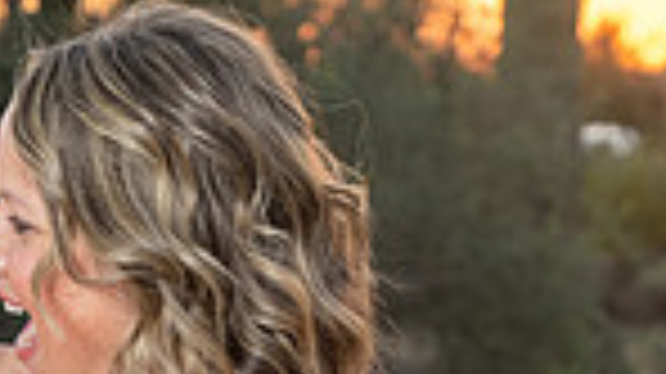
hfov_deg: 9.9
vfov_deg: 5.5
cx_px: 108
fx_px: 3829
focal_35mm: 217
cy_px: 707
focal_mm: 68
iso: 500
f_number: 5
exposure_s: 1/125
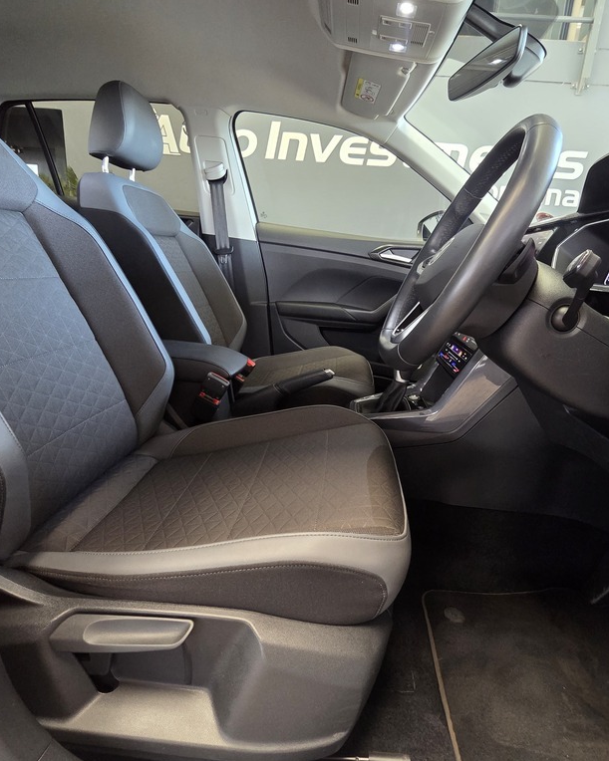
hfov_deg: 76.7
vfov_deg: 89.6
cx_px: 339
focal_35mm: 17
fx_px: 383
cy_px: 381
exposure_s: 1/50
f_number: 2.2
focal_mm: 2.2
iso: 500
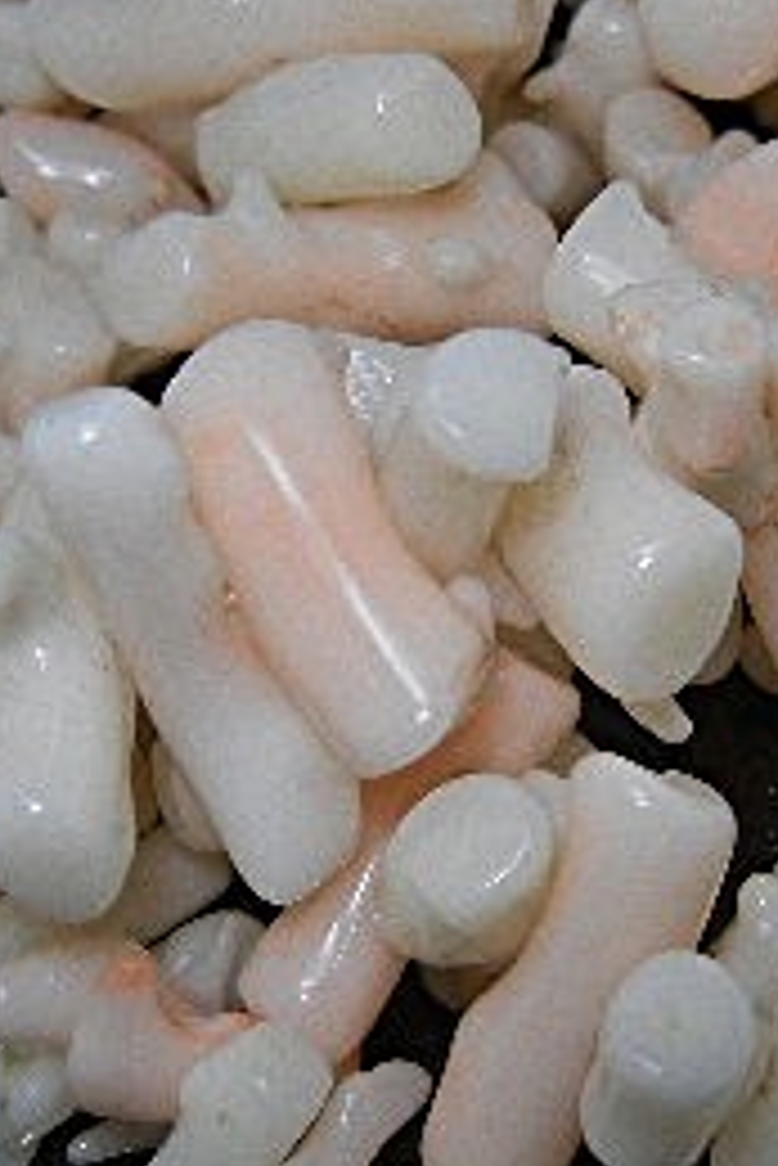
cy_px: 599
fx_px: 2493
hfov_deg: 17.7
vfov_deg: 26.3
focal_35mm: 77
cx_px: 517
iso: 211
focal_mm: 5.4
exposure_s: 1/30
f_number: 7
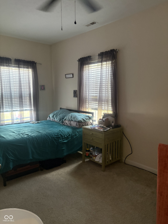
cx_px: 84
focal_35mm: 26
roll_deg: -0.1
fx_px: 168
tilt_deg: -6.1
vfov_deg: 67.3
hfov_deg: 53.0
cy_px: 112
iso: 640
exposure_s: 1/40
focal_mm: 5.96
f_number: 1.6
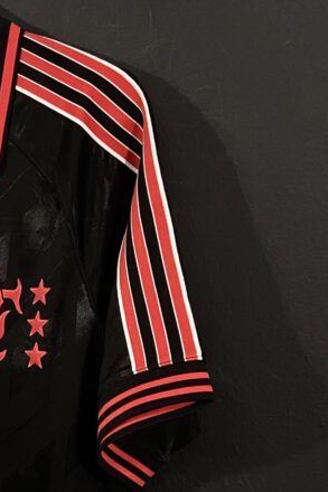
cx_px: -82
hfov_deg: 20.0
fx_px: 862
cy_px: 390
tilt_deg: -8.7
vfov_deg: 31.1
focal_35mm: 63
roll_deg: -2.2
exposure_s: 1/60
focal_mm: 4.25
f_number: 1.8
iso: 400
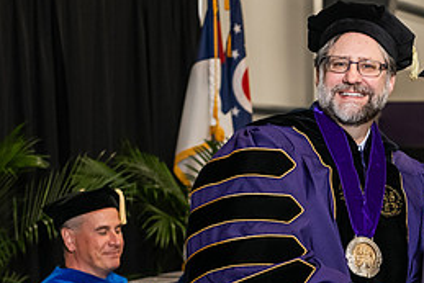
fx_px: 1638
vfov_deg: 9.9
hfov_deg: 14.6
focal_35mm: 139
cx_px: 381
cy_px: 217
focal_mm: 62
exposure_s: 1/200
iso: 2500
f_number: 5
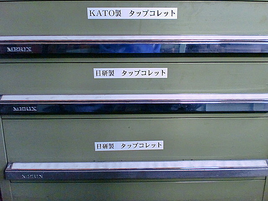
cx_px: 134
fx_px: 271
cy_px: 100
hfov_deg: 52.6
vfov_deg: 40.7
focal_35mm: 35
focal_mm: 6.3
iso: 800
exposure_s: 1/60
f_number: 3.1
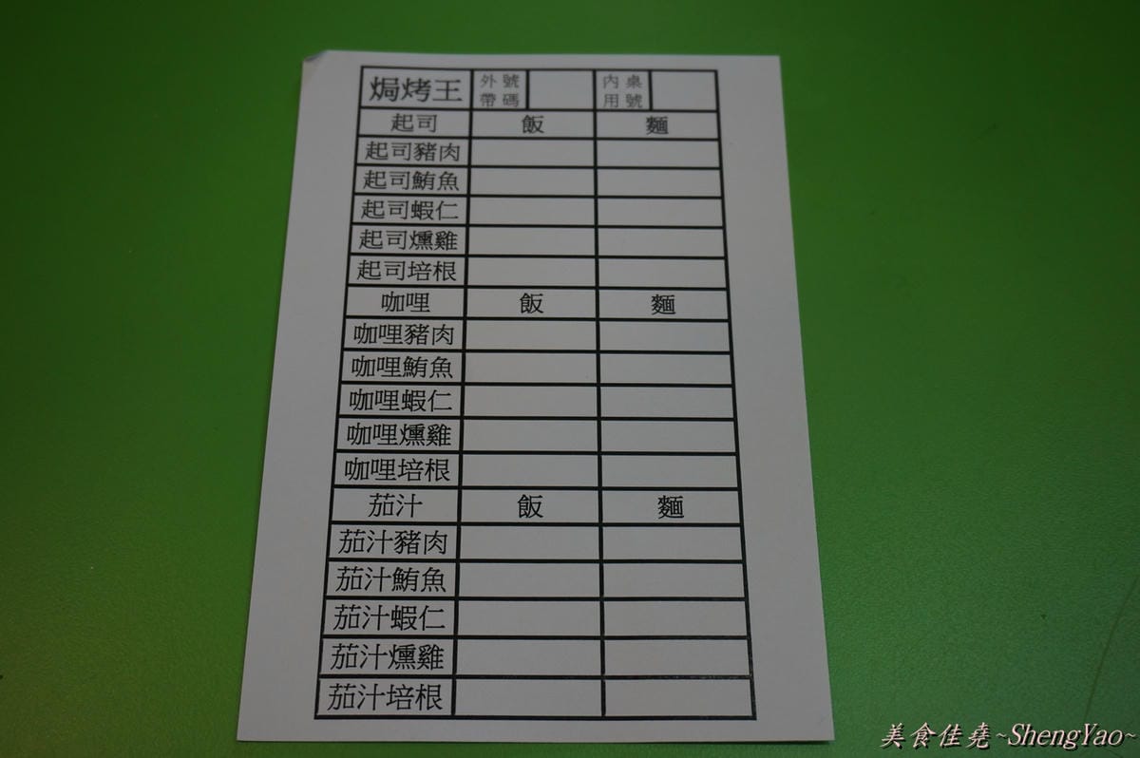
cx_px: 570
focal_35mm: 40
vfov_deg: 33.0
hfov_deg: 48.0
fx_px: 1281
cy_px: 379
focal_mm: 27
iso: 250
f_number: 4.5
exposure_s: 1/60
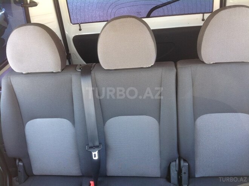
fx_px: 251
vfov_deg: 40.6
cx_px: 124
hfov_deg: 52.7
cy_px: 93
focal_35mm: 35
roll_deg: +5.6
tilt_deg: -33.2
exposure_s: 1/17
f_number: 2.4
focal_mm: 4.28
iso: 50
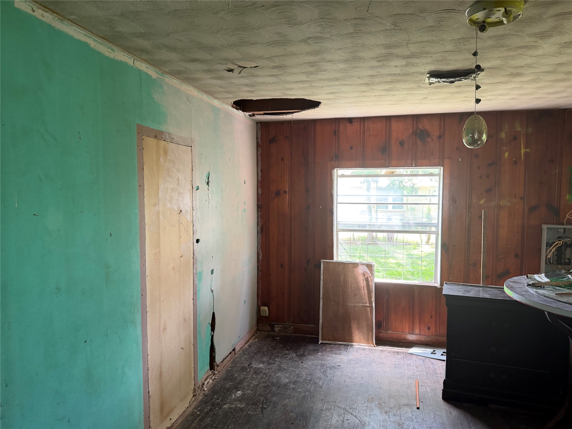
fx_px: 397
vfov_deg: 56.8
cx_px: 286
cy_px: 214
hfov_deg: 71.6
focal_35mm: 24
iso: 250
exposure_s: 1/60
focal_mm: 6.76
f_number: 1.78
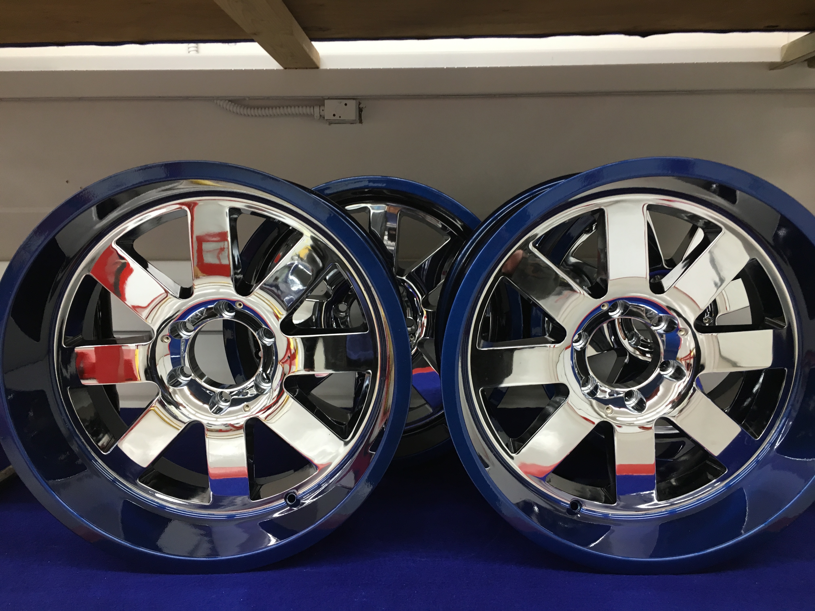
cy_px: 306
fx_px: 683
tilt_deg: -7.0
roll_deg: -0.5
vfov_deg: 48.2
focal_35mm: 29
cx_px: 408
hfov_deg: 61.7
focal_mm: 4.15
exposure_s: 1/30
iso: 80
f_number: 2.2
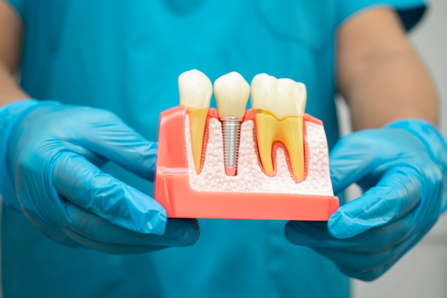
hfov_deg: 39.6
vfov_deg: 27.0
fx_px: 621
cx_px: 224
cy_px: 149
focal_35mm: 50
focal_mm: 50
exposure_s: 1/100
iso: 400
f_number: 4
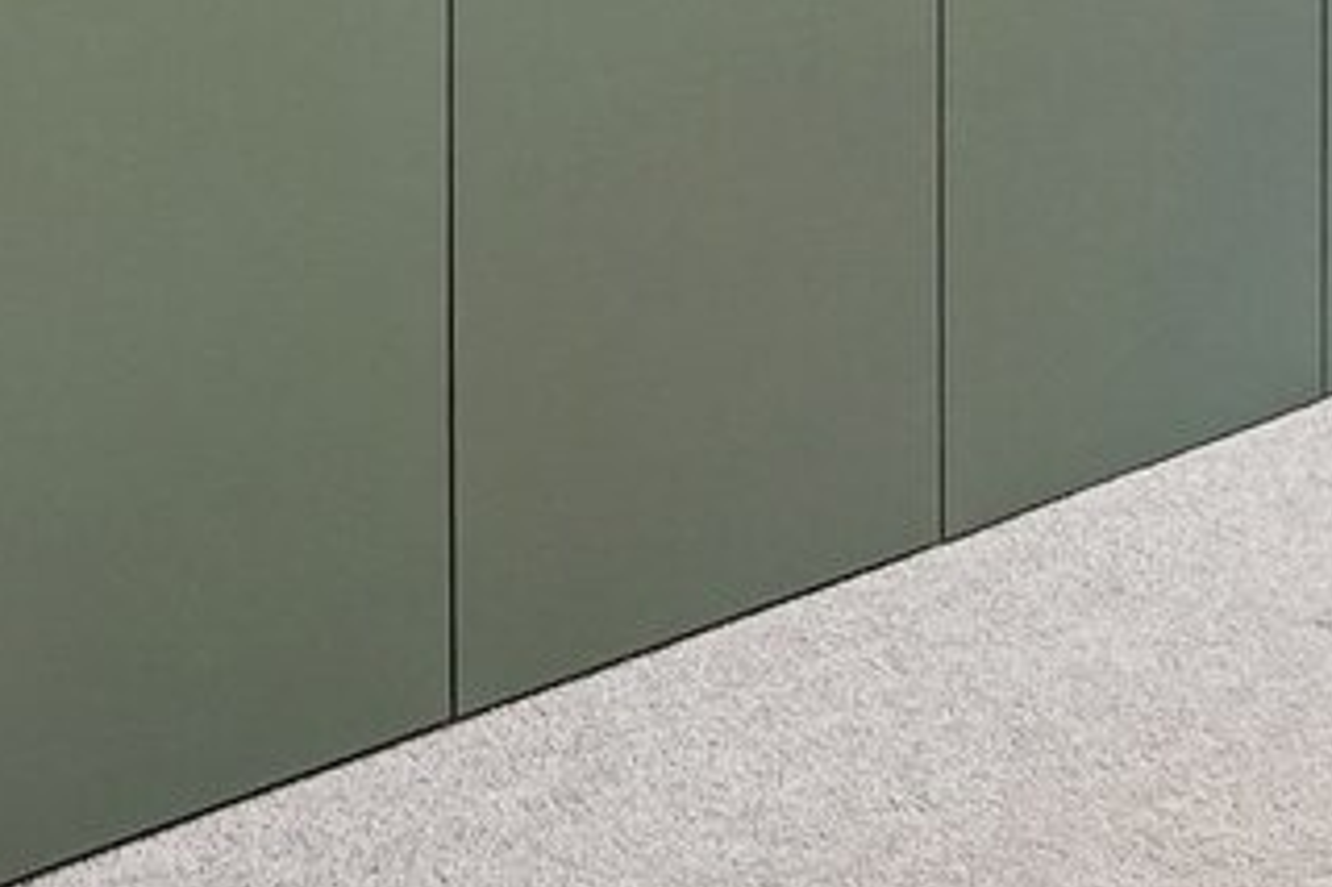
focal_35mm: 81
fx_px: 2995
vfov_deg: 14.5
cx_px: 1811
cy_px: -766
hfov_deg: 22.1
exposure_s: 1/13
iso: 400
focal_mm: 16
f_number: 8
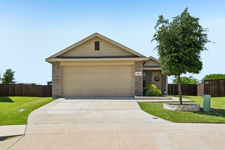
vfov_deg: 43.6
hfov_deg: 61.9
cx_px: 112
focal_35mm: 30
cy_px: 75
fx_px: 187
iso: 400
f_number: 8
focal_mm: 30
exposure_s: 1/1600
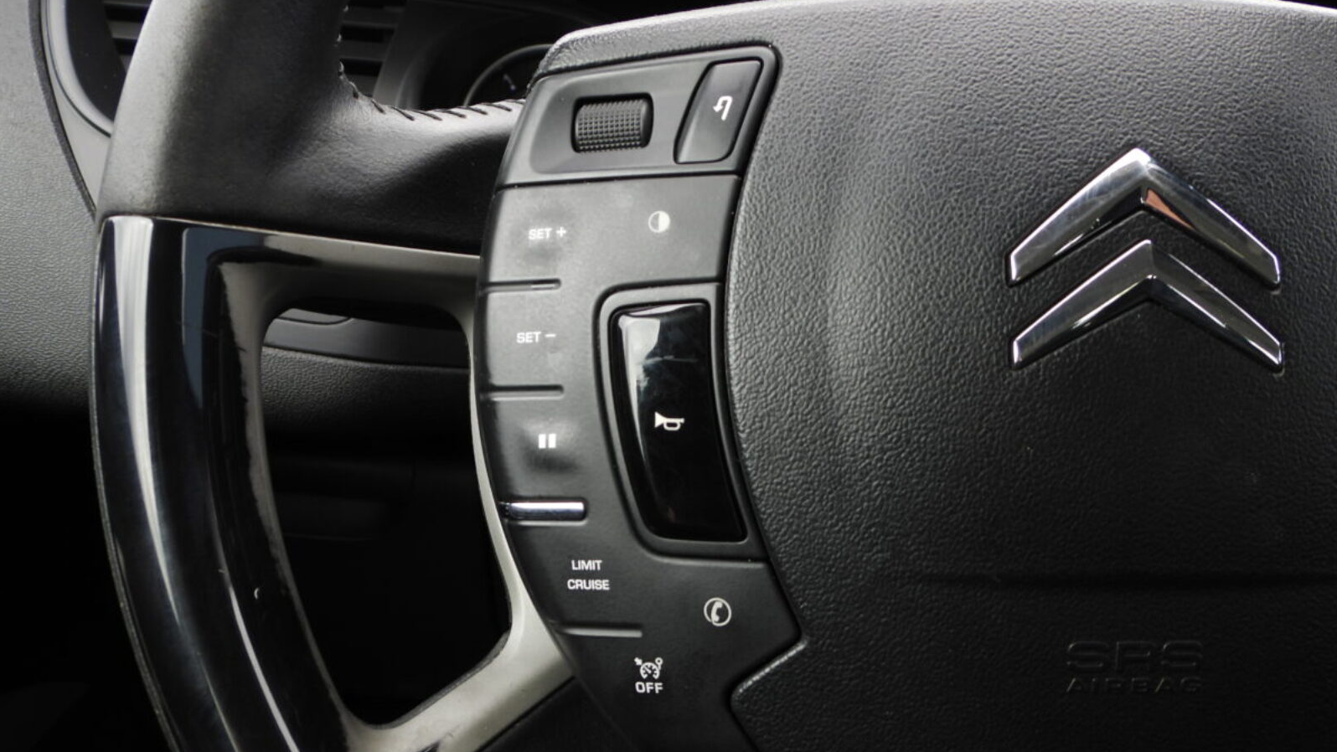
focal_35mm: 35
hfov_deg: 56.6
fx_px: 1241
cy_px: 427
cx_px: 668
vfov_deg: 33.7
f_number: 3.2
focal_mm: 5.8
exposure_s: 1/125
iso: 100
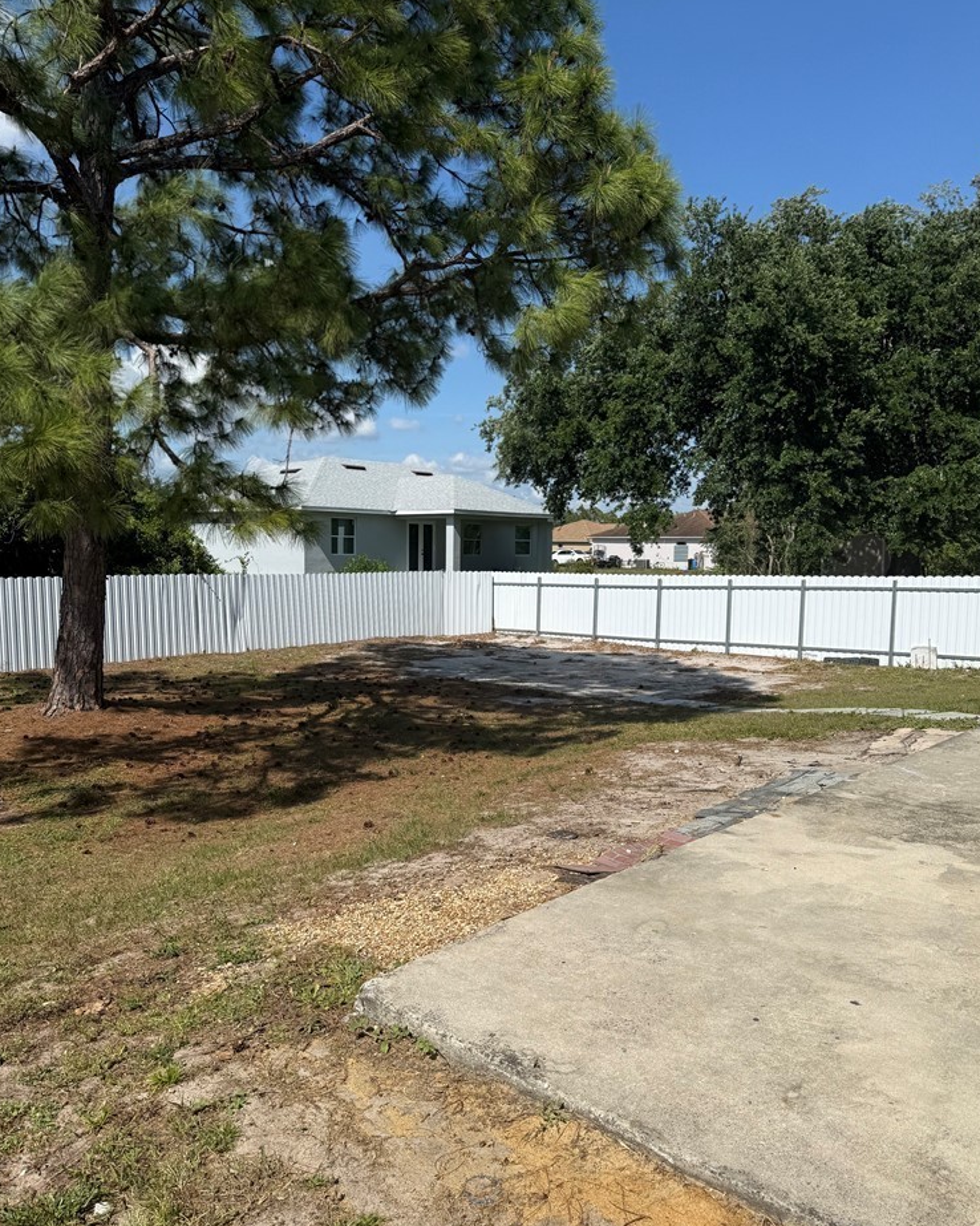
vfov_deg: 66.0
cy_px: 627
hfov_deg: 54.9
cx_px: 483
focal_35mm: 26
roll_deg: -0.9
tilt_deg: -4.5
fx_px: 943
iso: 80
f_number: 1.78
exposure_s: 1/8130
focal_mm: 6.76
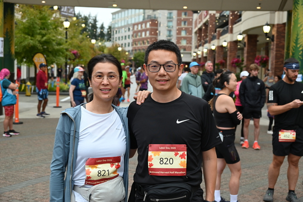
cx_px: 152
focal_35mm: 48
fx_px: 404
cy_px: 101
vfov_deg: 28.1
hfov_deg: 41.1
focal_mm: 48
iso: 560
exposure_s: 1/125
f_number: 5.6
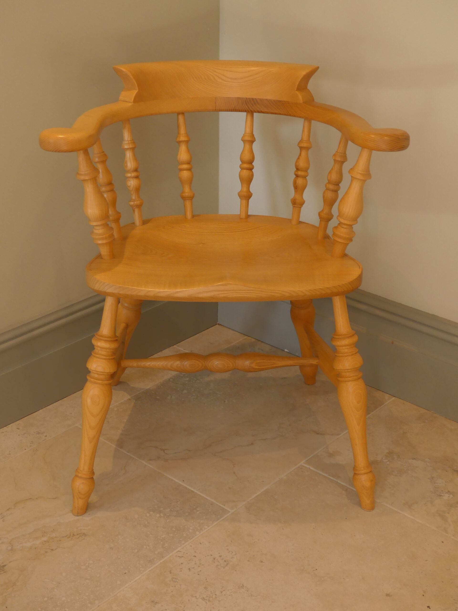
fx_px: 917
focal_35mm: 52
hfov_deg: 28.0
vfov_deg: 36.8
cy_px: 306
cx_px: 229
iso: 200
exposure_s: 1/80
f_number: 2.8
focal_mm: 9.4
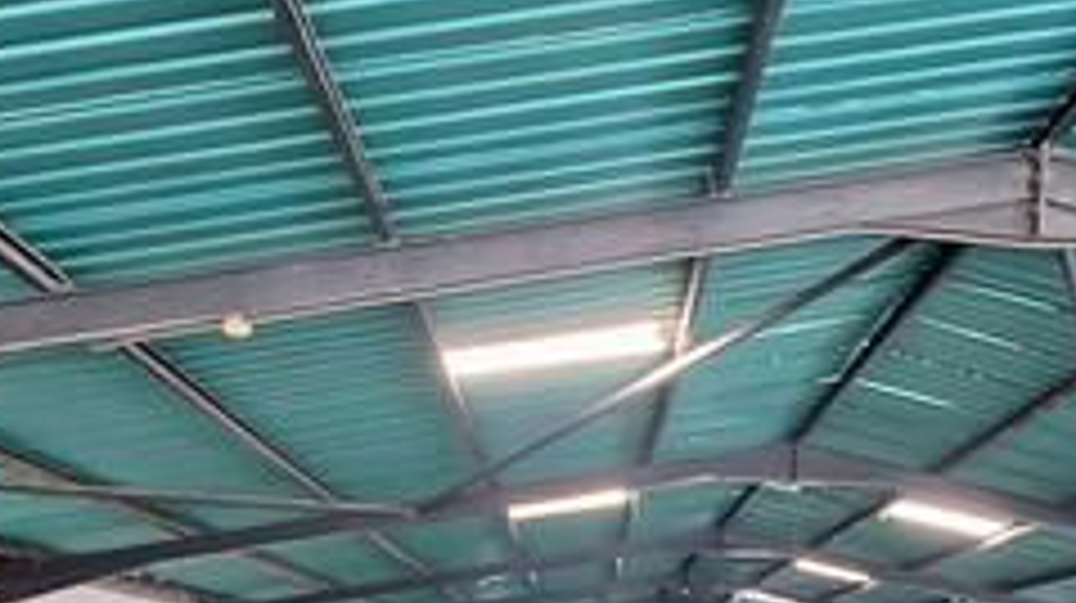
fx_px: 1083
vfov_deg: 27.2
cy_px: 738
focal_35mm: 38
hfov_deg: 52.4
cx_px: 653
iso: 200
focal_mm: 1.74
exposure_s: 1/24
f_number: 2.2
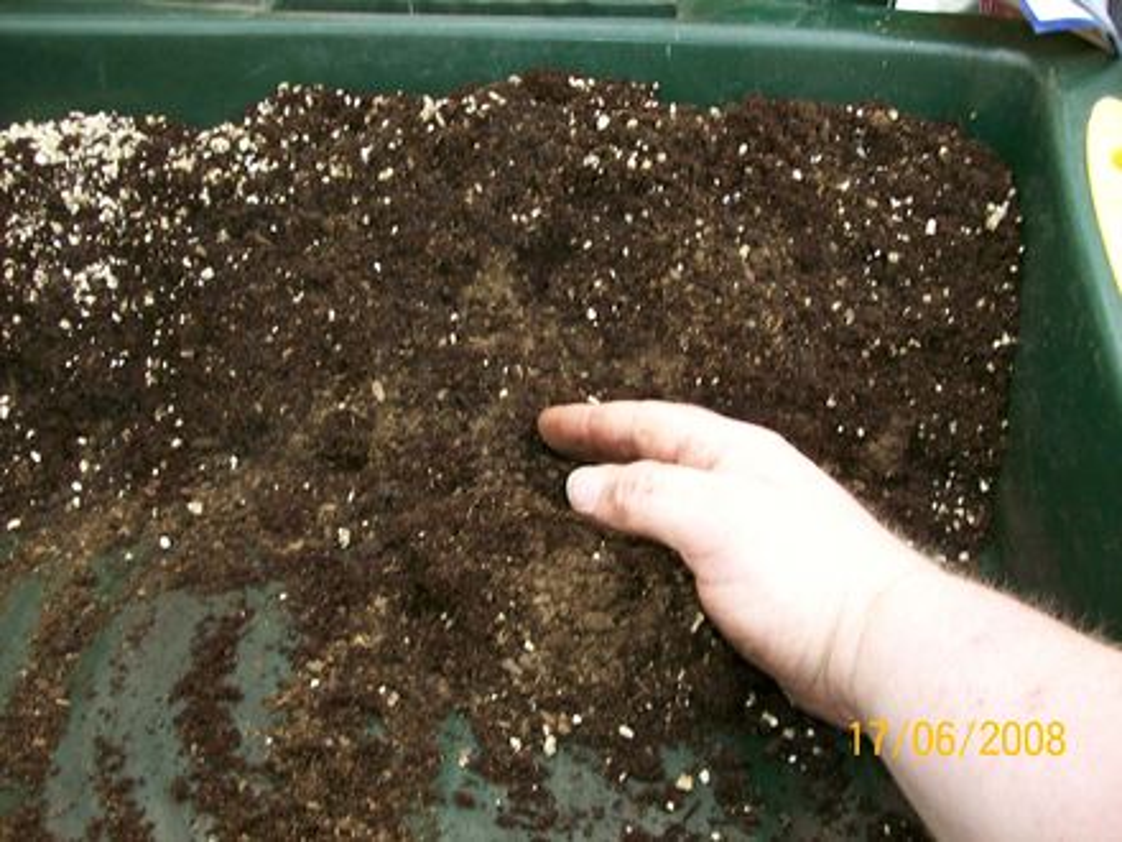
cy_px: 421
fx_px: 1167
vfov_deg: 39.7
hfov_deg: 51.4
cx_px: 561
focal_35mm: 36
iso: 80
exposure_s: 1/64
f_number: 2.7
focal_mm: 6
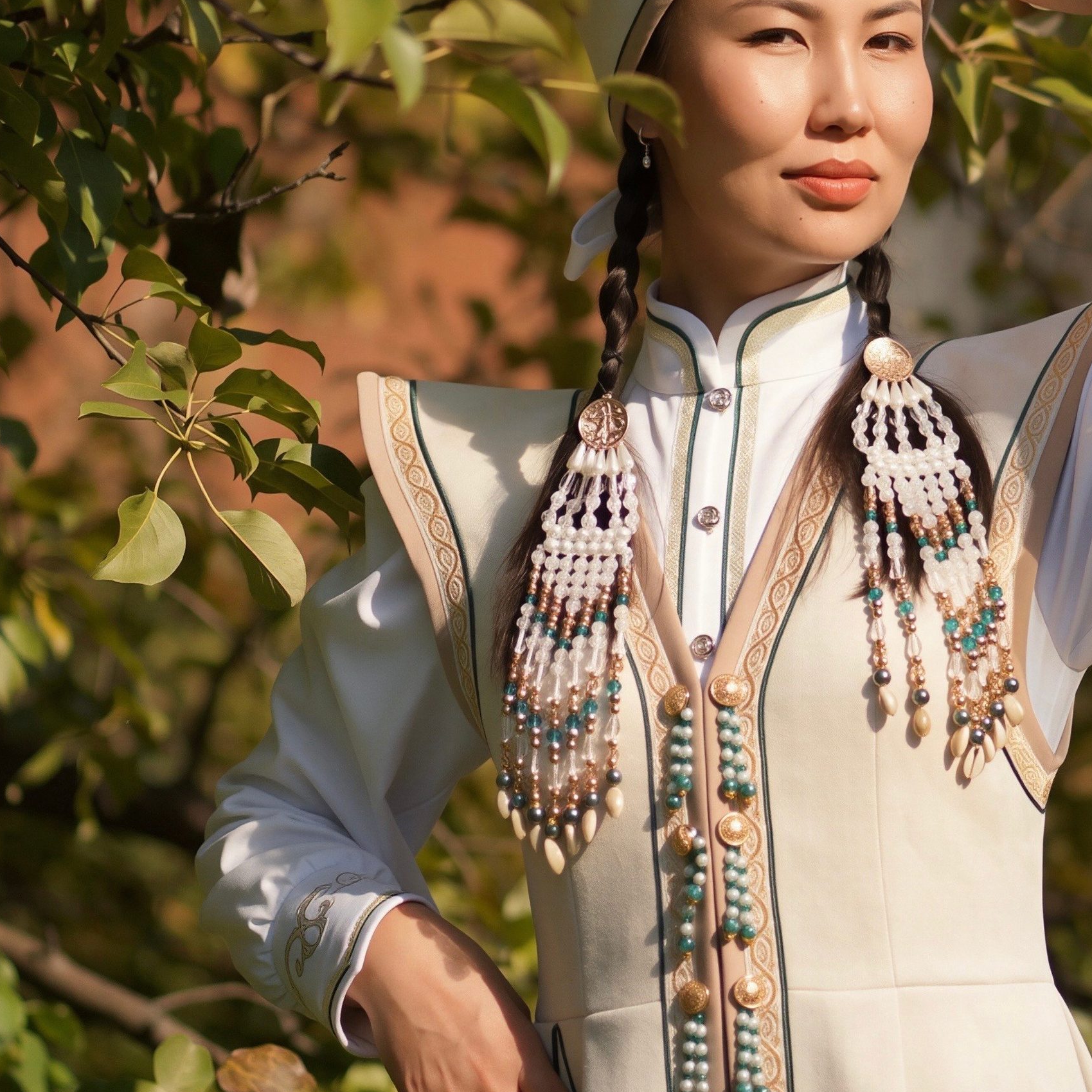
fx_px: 8708
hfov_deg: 7.2
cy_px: 502
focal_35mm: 244
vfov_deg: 7.2
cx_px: 686
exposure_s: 1/8000
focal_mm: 85
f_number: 1.8
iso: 100
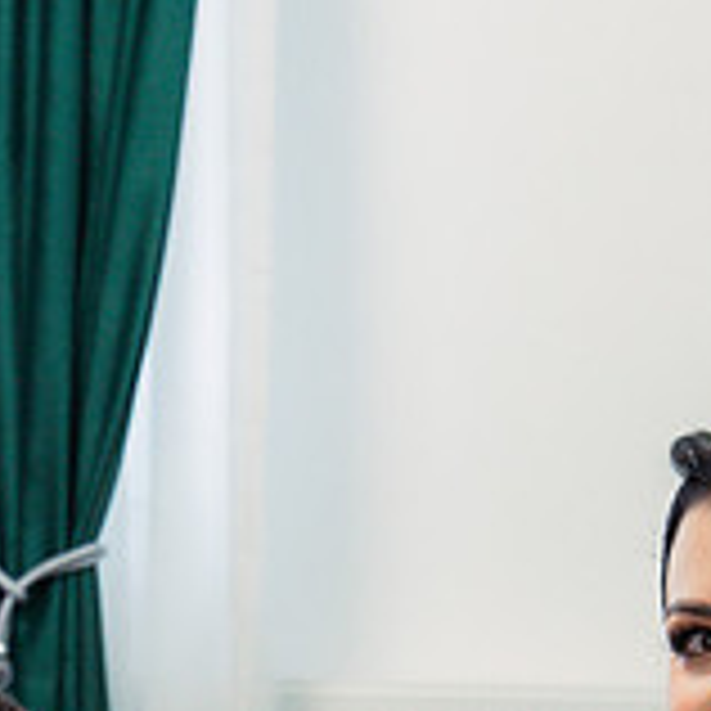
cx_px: 89
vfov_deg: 14.9
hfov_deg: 15.0
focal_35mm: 115
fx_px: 2672
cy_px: 727
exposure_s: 1/250
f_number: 3.2
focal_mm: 30
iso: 1600
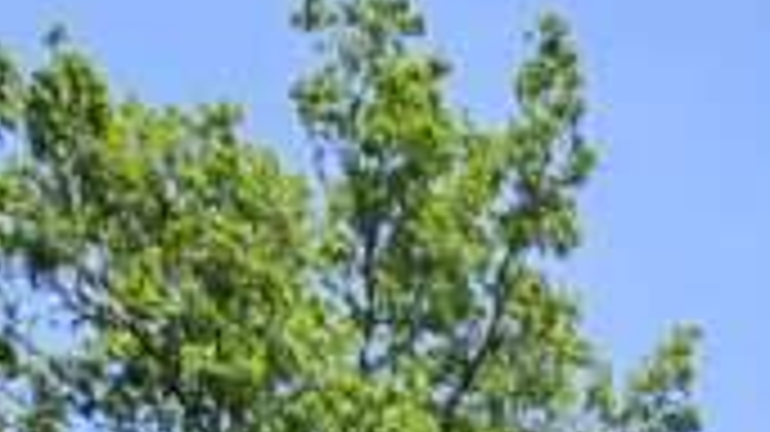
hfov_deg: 22.1
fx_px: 1735
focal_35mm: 85
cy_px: 1616
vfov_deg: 8.7
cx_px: 1045
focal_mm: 2.2
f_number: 2.2
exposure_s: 1/1011
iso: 50
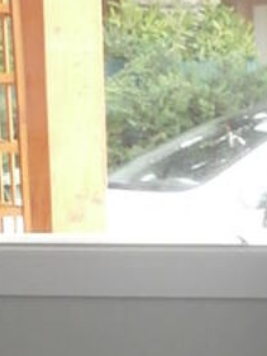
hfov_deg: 7.8
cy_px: 301
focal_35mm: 180
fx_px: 1850
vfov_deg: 10.9
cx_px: 595
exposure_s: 1/10
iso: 200
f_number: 3.9
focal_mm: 6.67
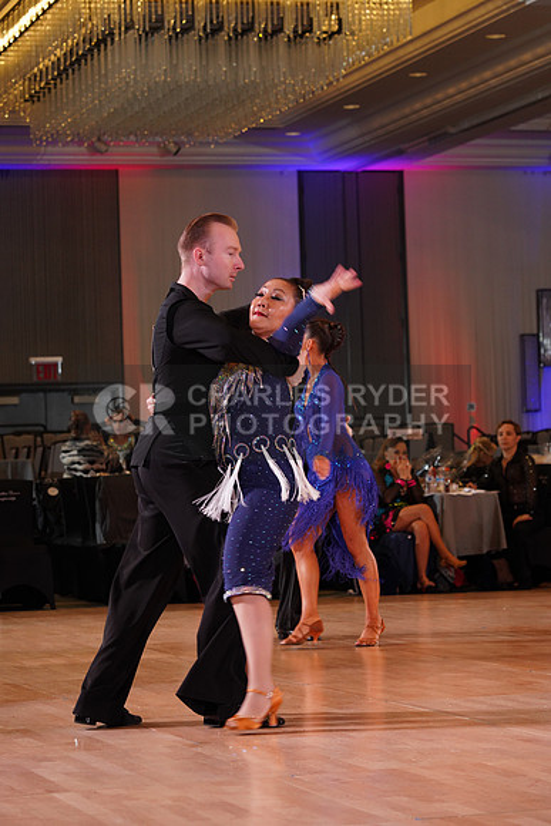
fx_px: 2409
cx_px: 276
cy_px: 413
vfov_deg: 19.5
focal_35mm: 105
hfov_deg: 13.0
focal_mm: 105
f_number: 5.6
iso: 1600
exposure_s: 1/160
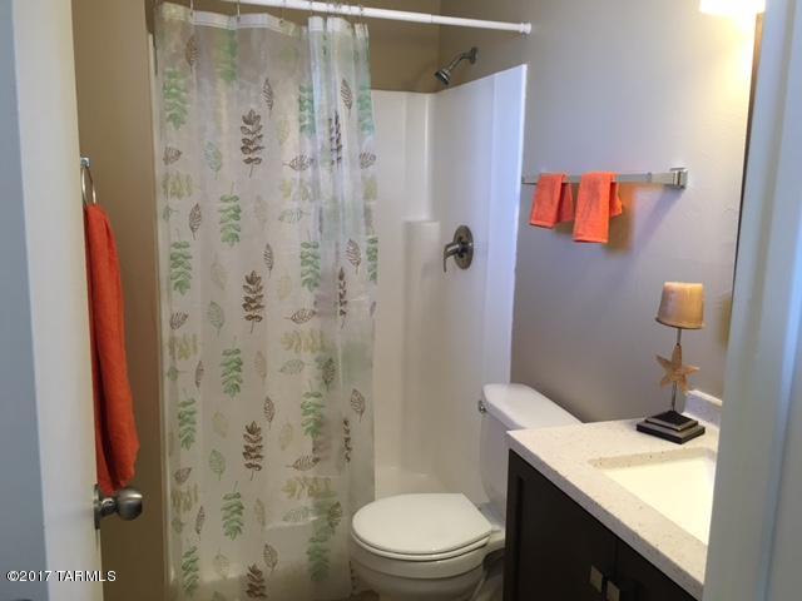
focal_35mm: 29
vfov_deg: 48.2
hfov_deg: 61.7
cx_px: 401
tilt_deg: -9.1
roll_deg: -1.6
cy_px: 300
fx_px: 672
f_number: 2.2
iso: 50
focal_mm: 4.15
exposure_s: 1/30
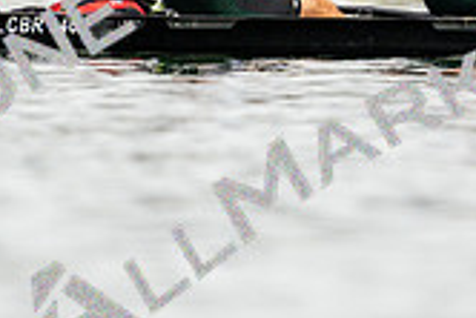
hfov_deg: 1.0
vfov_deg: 0.7
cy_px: -56
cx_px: 614
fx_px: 27790
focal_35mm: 2100
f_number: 6.3
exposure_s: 1/2000
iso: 320
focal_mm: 600
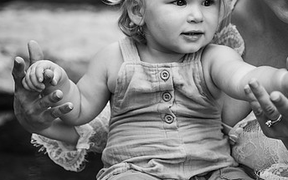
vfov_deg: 12.4
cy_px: 40
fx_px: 824
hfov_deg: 19.8
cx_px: 167
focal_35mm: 105
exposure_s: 1/1600
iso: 500
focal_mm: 61
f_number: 2.8
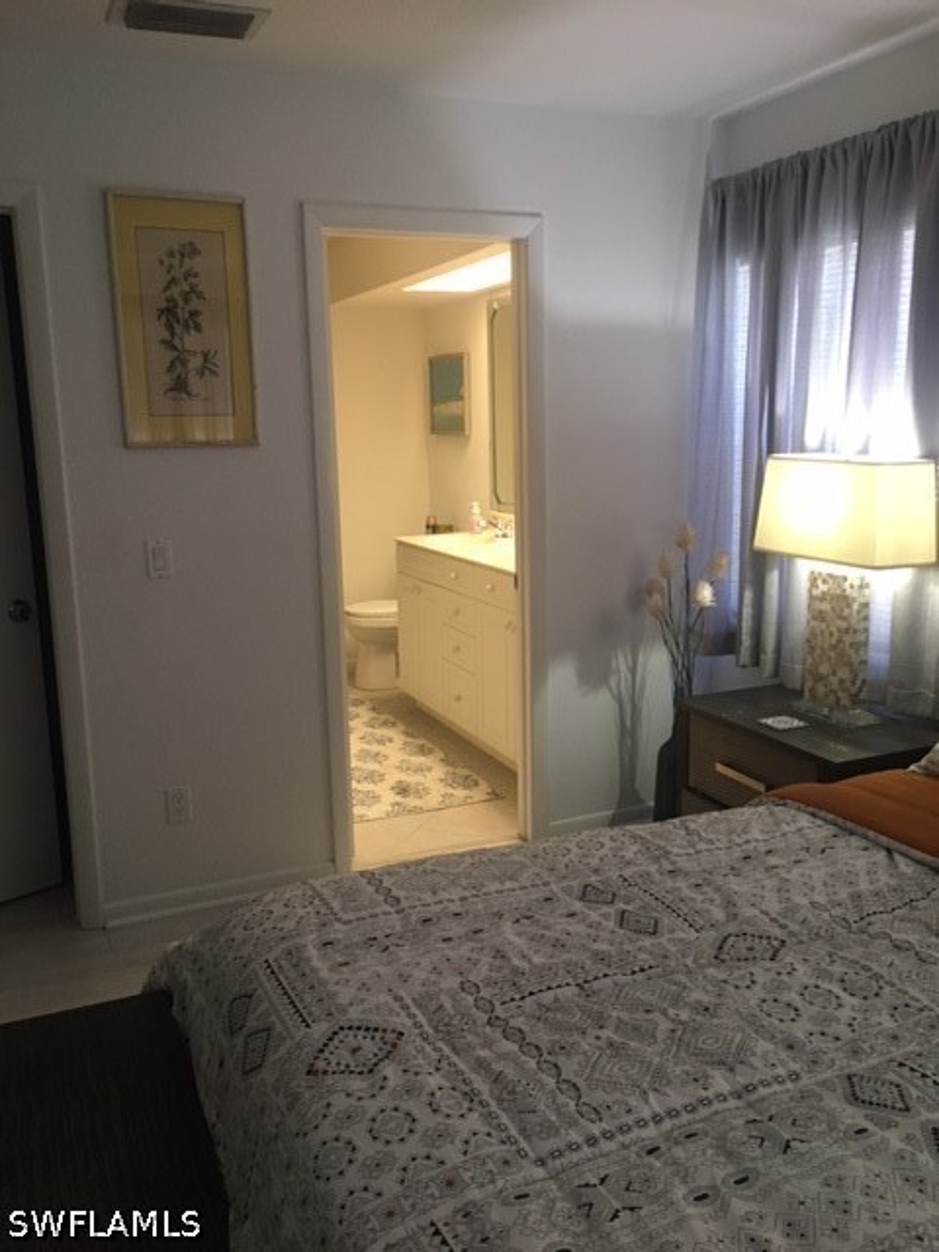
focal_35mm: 29
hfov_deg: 48.2
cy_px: 626
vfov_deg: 61.7
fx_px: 1049
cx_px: 470
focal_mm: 4.15
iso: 100
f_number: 2.2
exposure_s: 1/30
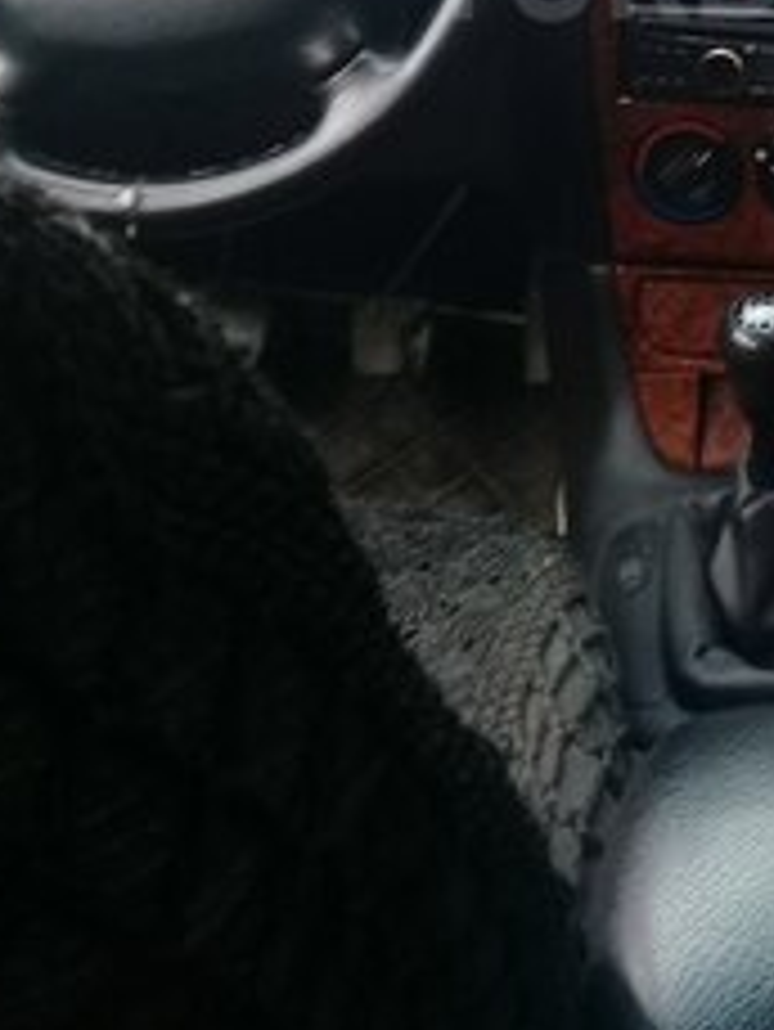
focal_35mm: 67
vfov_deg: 27.1
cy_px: -31
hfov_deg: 21.2
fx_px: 1996
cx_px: 770
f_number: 2.2
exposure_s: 1/50
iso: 80
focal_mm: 3.3
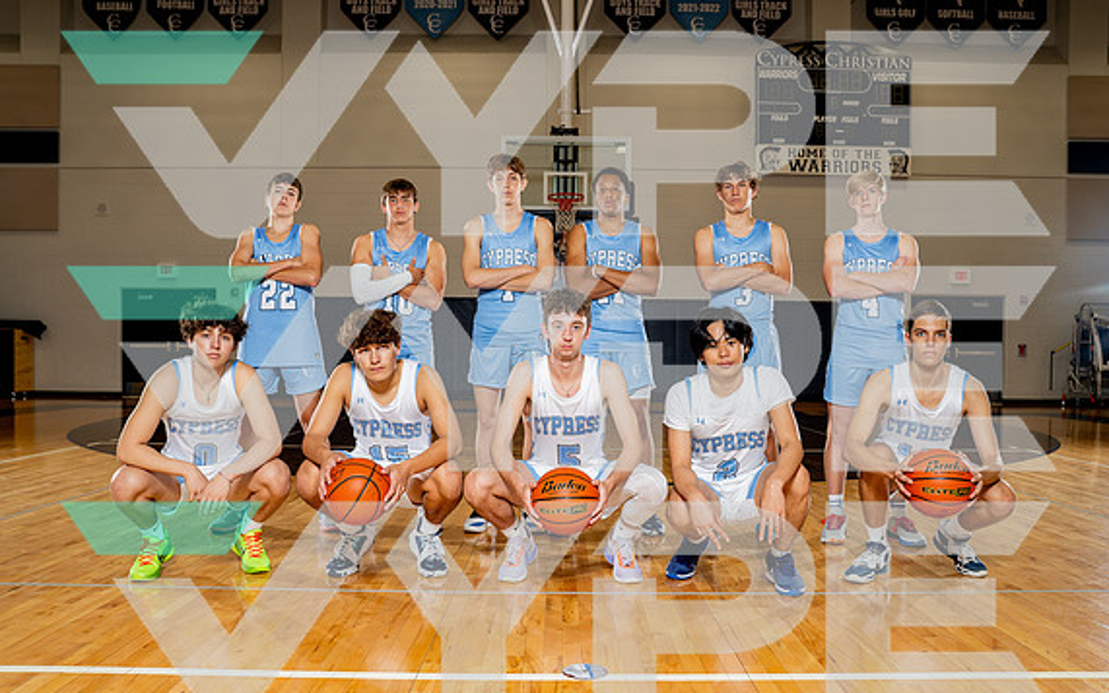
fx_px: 877
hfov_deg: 64.6
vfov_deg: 43.1
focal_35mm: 29
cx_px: 561
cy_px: 370
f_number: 5.6
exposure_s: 1/250
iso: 400
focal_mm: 28
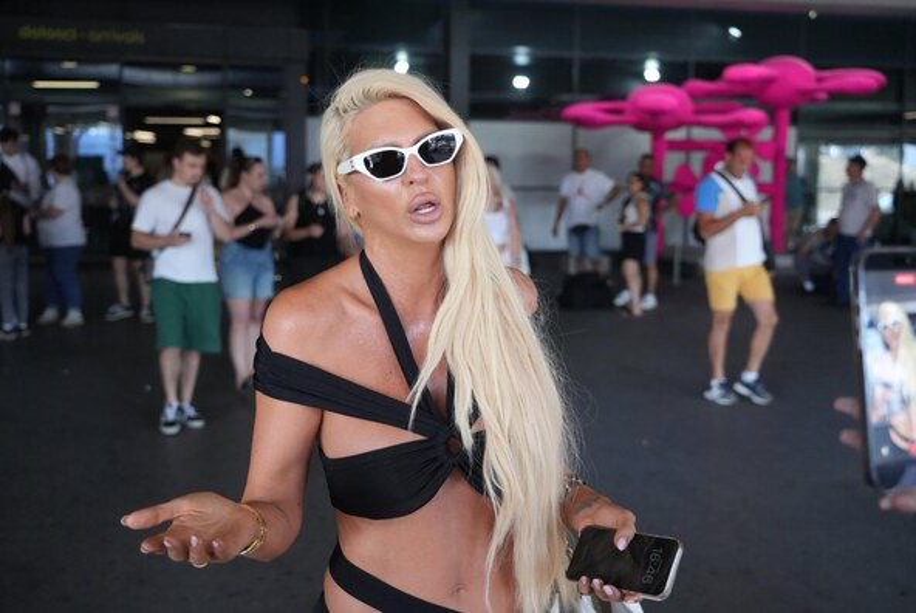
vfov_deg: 32.0
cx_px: 458
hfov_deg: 46.4
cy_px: 306
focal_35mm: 42
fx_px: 1070
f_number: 4
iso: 5000
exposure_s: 1/1250
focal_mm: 42
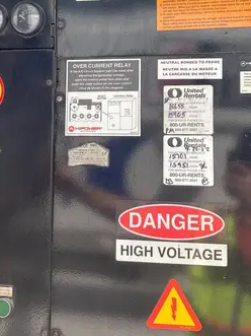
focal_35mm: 62
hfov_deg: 23.6
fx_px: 600
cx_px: 102
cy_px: 87
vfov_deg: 30.7
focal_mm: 3.99
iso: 20
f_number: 1.8
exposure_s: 1/796
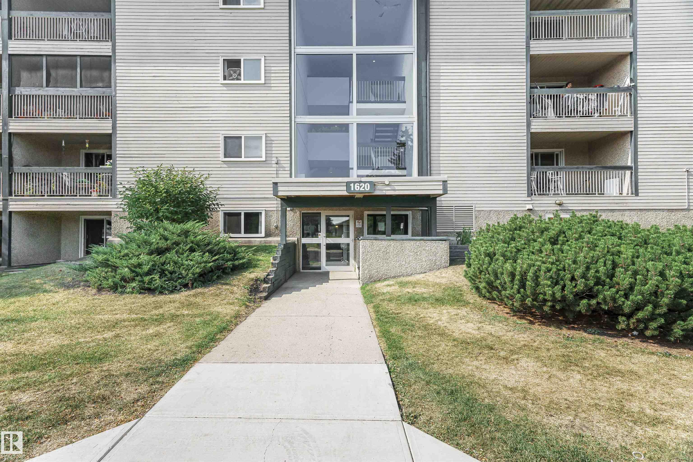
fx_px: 318
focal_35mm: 16
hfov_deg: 95.0
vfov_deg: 72.1
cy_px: 231
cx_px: 346
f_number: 5.6
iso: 320
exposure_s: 1/500
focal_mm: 11
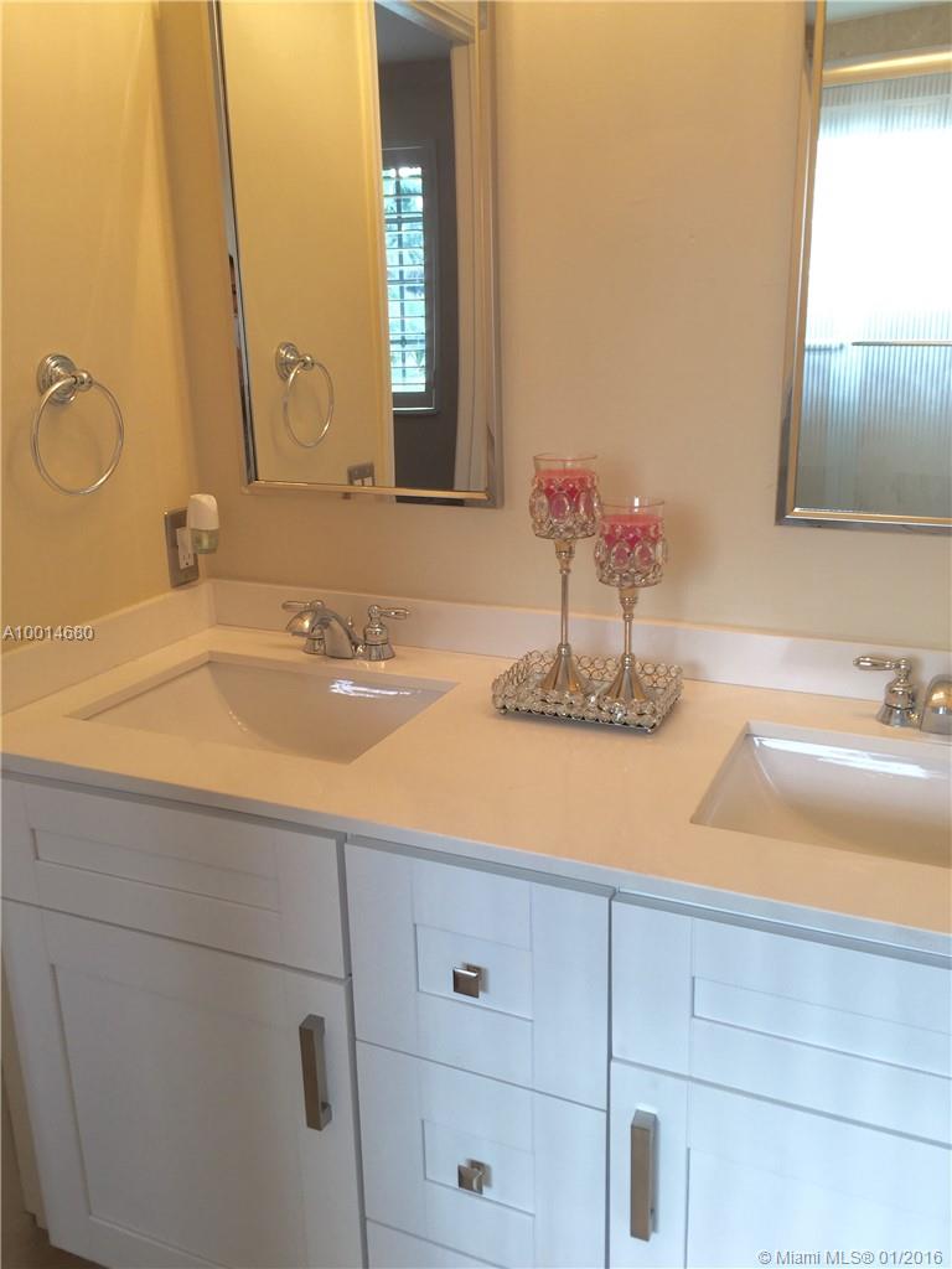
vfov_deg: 61.7
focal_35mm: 29
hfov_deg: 48.2
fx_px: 1063
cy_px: 634
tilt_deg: -15.0
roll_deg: +0.9
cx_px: 476
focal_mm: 4.15
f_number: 2.2
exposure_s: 1/60
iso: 32
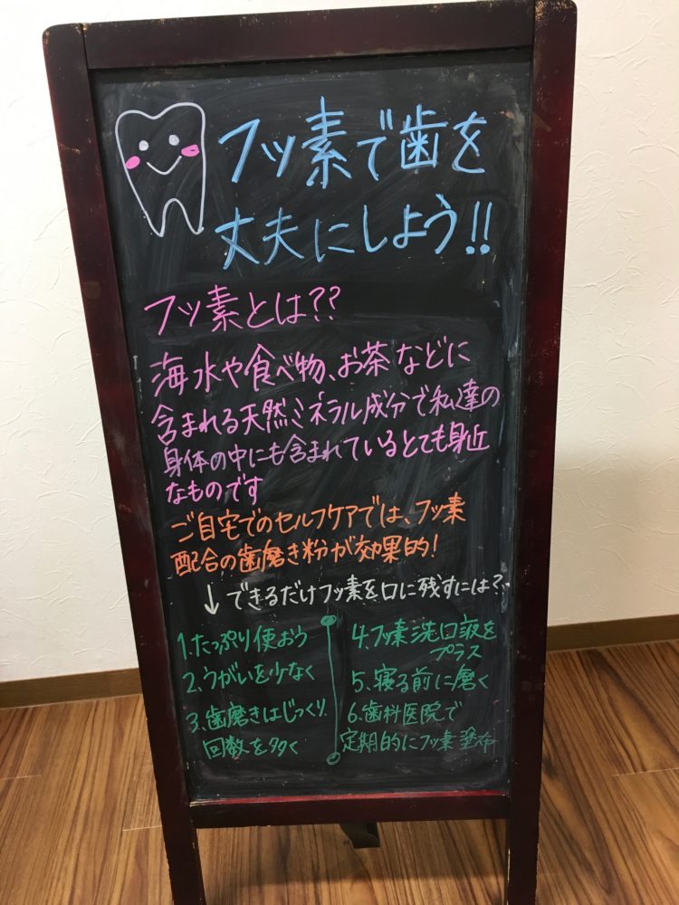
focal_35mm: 29
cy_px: 452
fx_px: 758
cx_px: 340
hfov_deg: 48.2
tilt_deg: -24.2
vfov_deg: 61.7
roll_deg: +2.6
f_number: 2.2
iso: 100
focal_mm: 4.15
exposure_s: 1/30
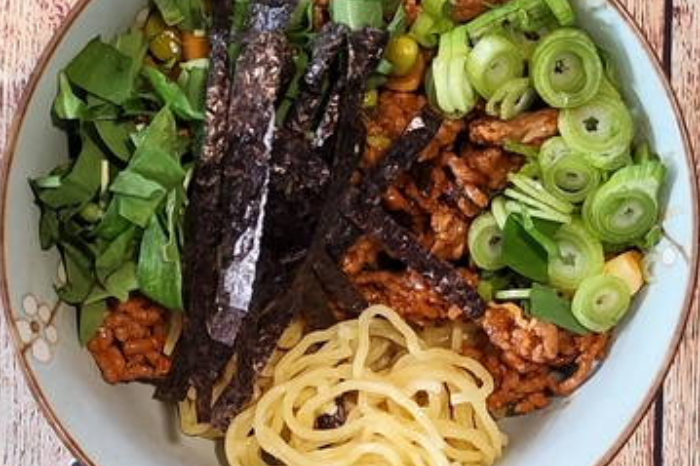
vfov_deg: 33.3
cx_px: 361
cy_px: 279
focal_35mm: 40
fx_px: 777
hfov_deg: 48.5
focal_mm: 7.01
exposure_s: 1/100
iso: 798
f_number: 1.69
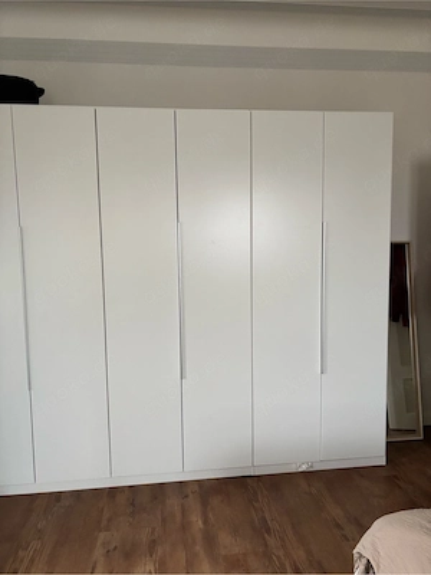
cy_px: 288
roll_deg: +0.1
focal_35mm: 26
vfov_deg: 67.3
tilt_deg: -5.8
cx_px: 216
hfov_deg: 53.1
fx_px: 432
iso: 500
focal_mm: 5.96
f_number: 1.6
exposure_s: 1/60
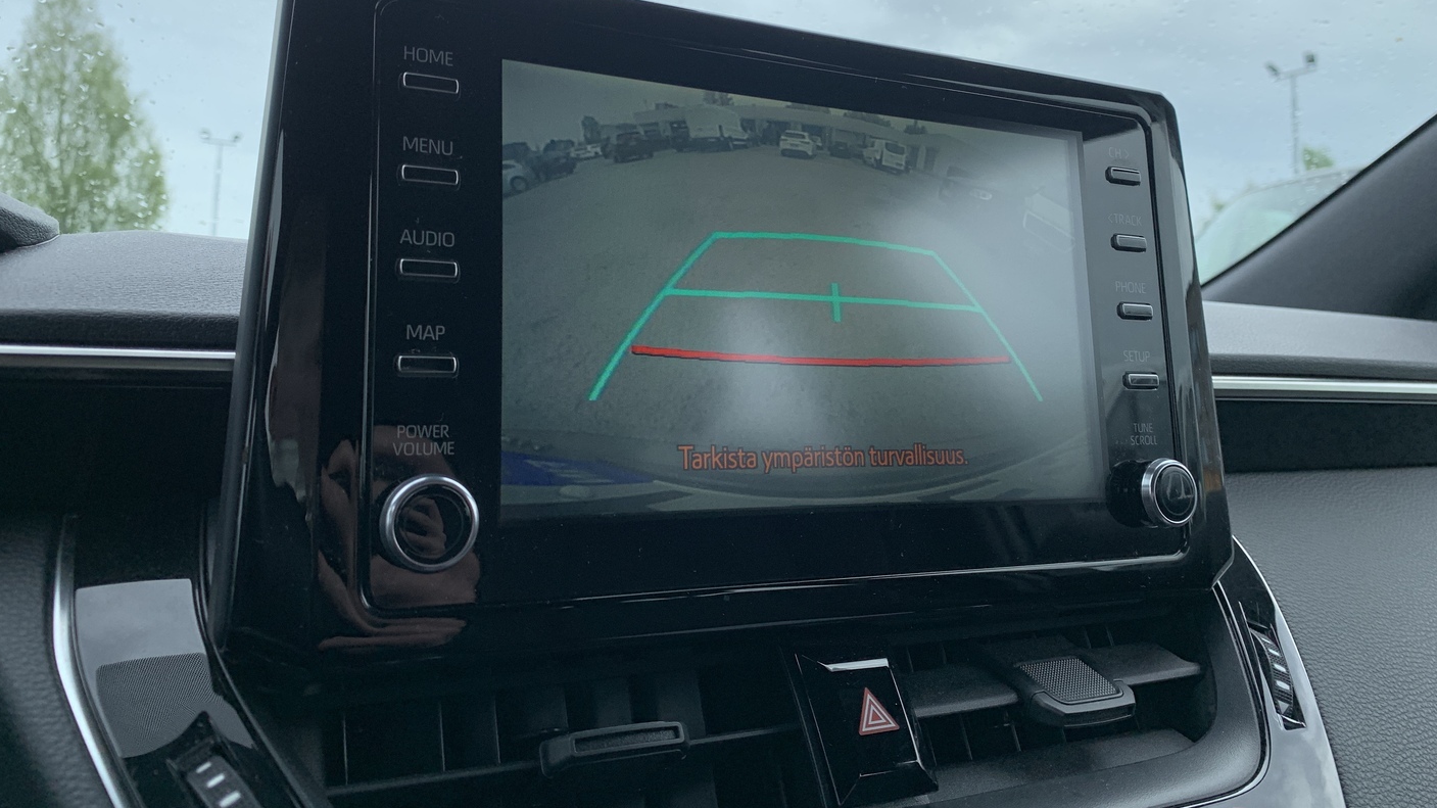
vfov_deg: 39.8
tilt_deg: +4.0
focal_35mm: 29
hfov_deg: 66.1
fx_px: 1105
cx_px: 711
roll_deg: -2.5
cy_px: 282
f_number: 1.8
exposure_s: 1/564
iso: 25
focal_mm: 4.25
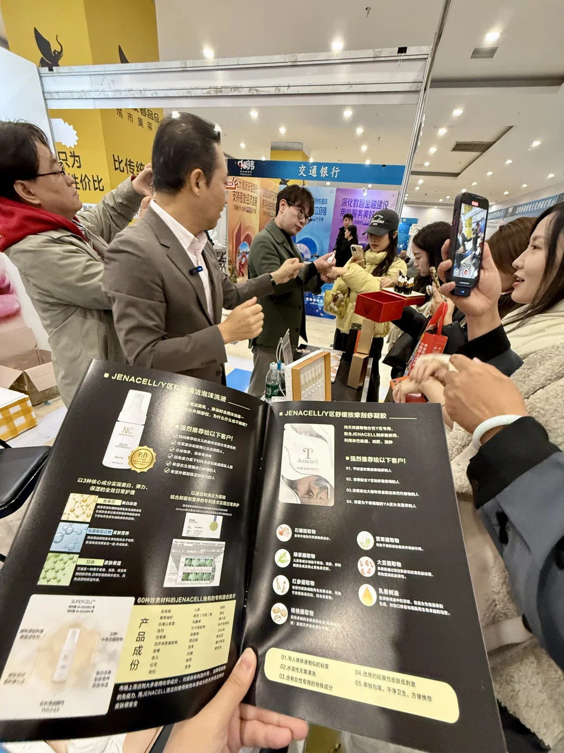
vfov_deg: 102.1
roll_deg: -5.1
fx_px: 304
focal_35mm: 14
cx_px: 282
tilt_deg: -24.1
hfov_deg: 85.7
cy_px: 376
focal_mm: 2.22
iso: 400
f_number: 2.2
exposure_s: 1/50
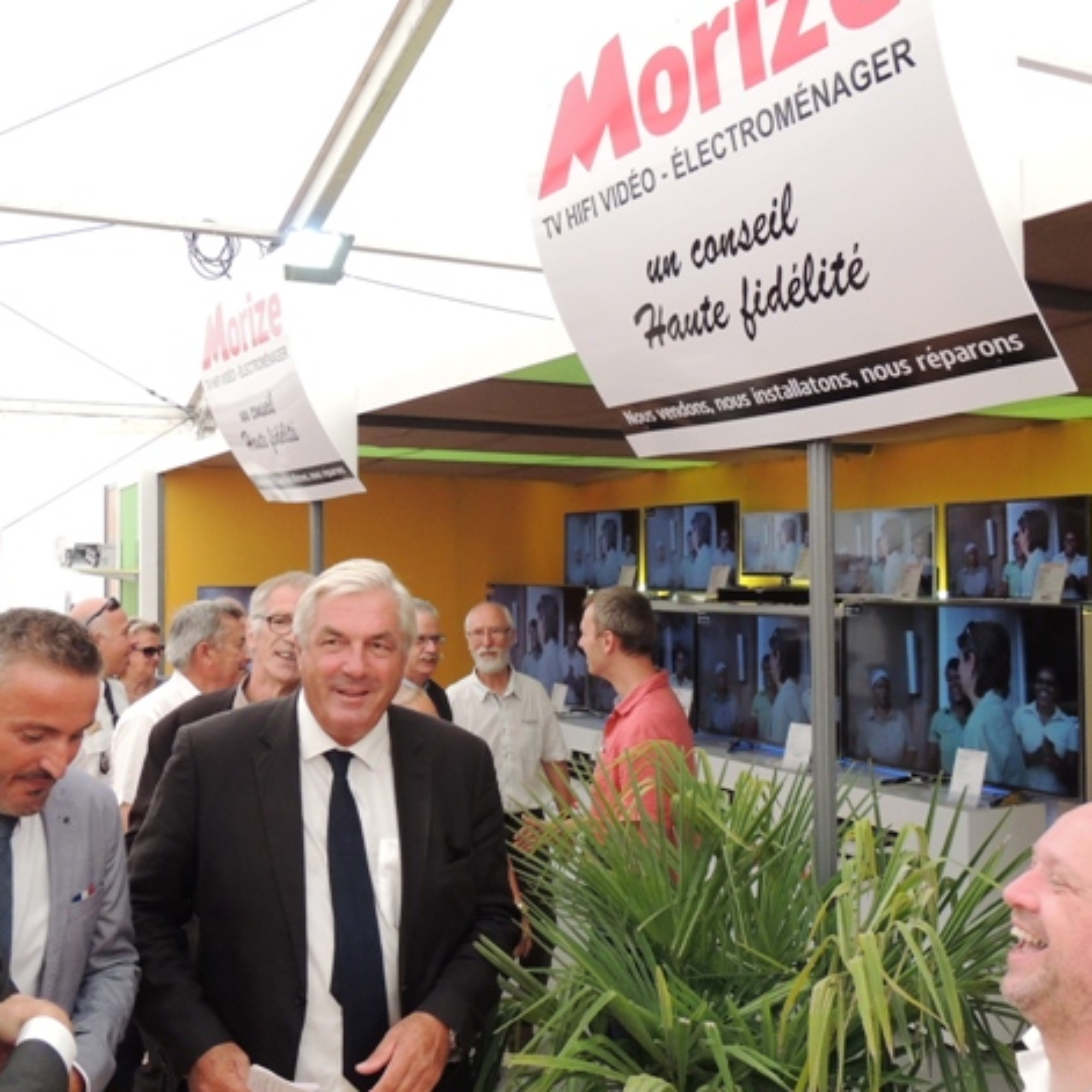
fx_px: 1285
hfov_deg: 46.0
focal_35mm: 36
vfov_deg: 46.0
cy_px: 549
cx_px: 503
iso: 400
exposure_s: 1/200
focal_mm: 5.3
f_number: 3.1
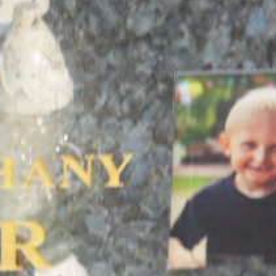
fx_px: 2372
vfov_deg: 6.6
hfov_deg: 6.6
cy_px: 311
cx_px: -52
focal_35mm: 263
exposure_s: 1/60
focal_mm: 17.5
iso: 125
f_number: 4.7
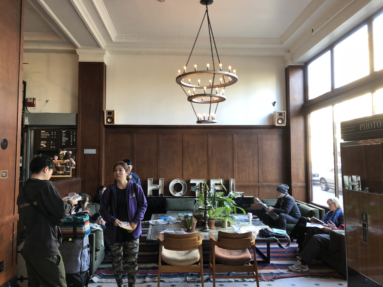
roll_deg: +0.5
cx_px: 192
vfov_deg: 49.7
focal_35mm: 28
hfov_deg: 63.4
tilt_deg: +2.5
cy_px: 144
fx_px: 310
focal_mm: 3.99
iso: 40
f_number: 1.8
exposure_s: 1/15
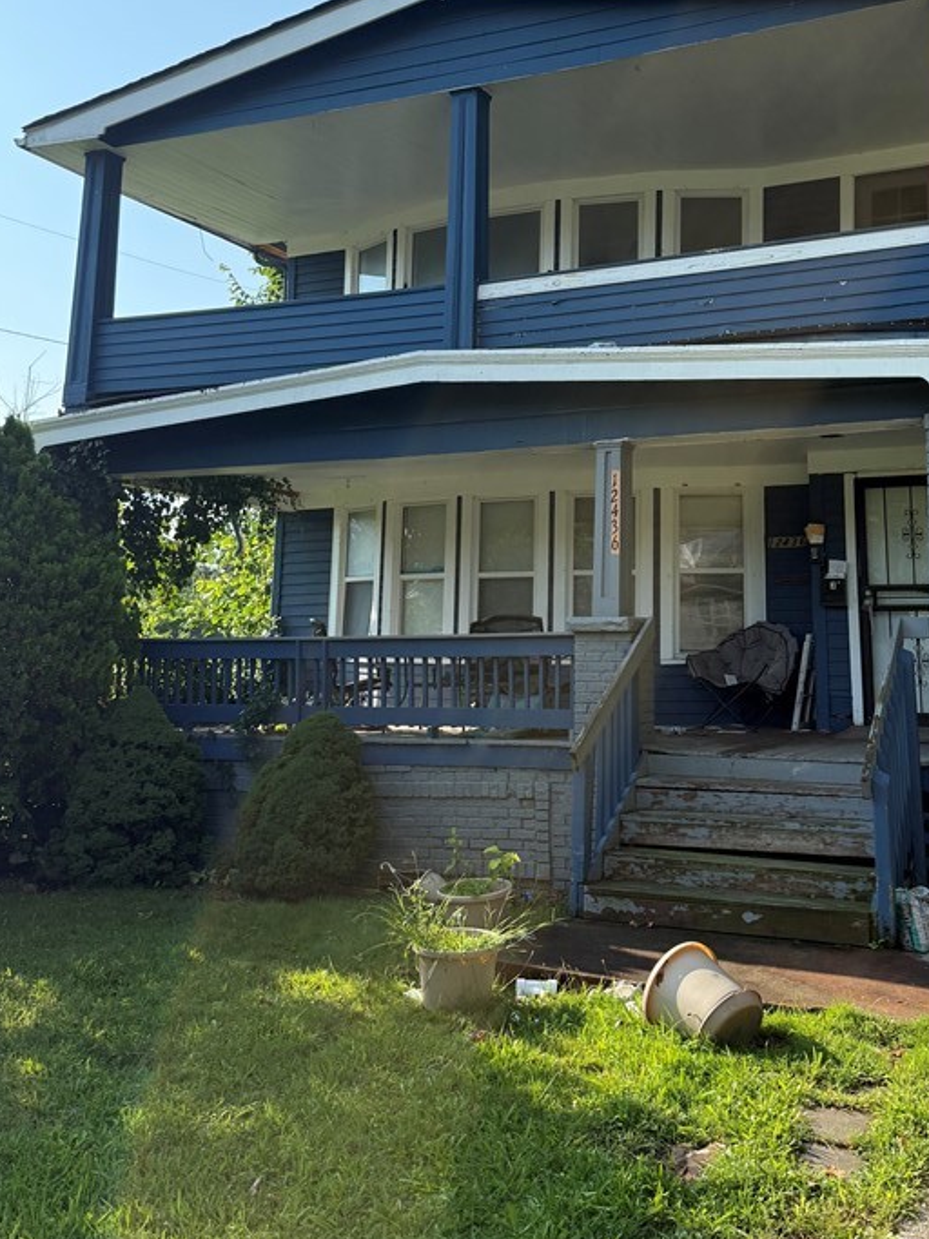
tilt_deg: +10.4
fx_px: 1289
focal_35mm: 36
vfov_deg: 50.7
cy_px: 446
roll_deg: -1.6
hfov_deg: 39.3
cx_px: 601
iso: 100
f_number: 1.78
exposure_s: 1/3145
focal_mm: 6.76
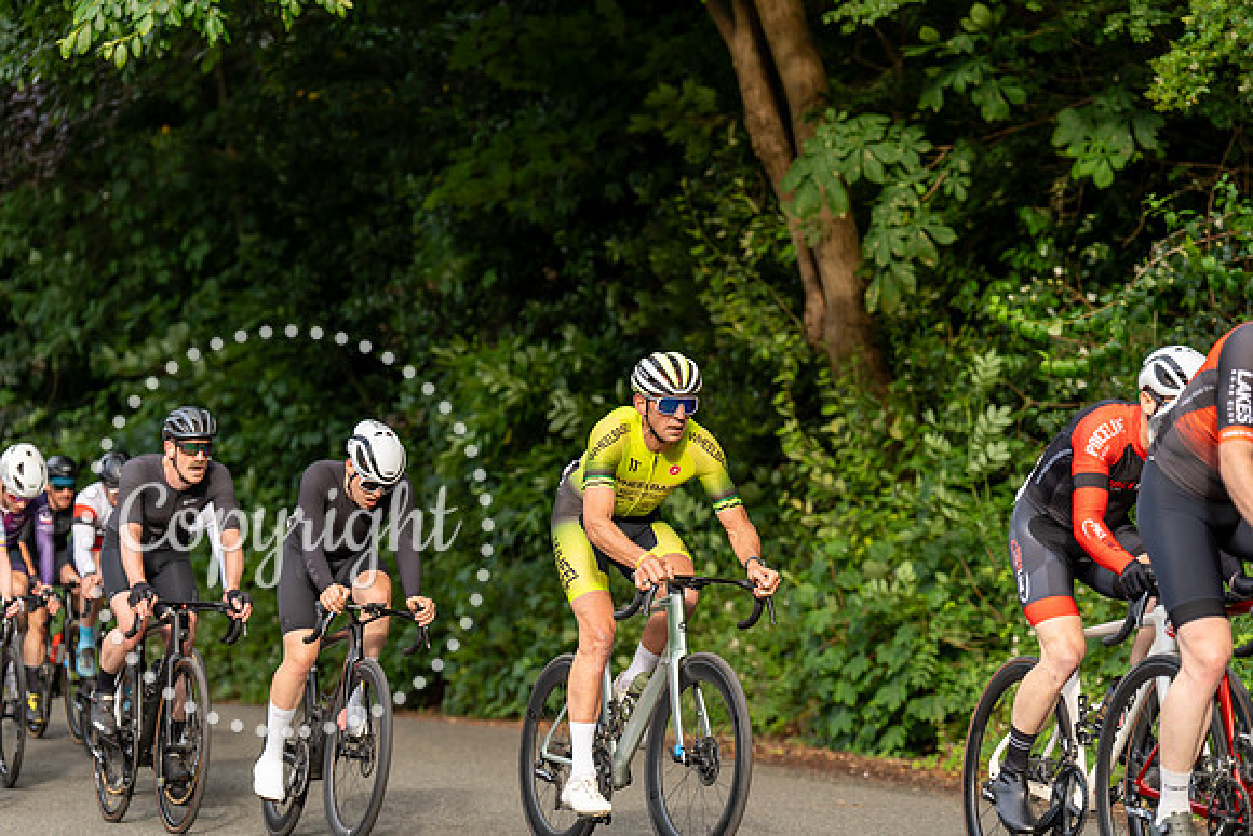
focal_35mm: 130
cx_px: 626
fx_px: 4526
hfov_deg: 15.8
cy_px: 418
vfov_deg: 10.6
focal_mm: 130
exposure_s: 1/800
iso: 400
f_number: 3.5
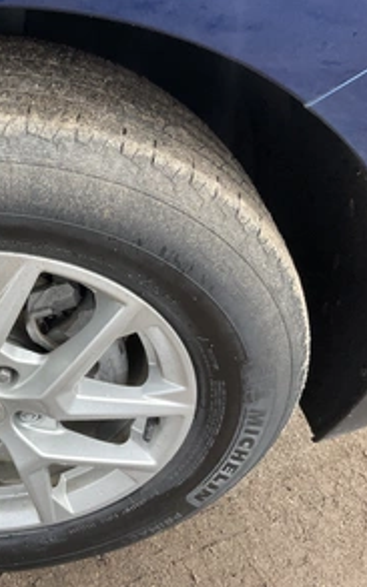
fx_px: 672
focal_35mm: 42
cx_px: 4
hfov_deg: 28.7
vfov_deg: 47.2
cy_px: 299
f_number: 1.8
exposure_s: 1/454
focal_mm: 3
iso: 25
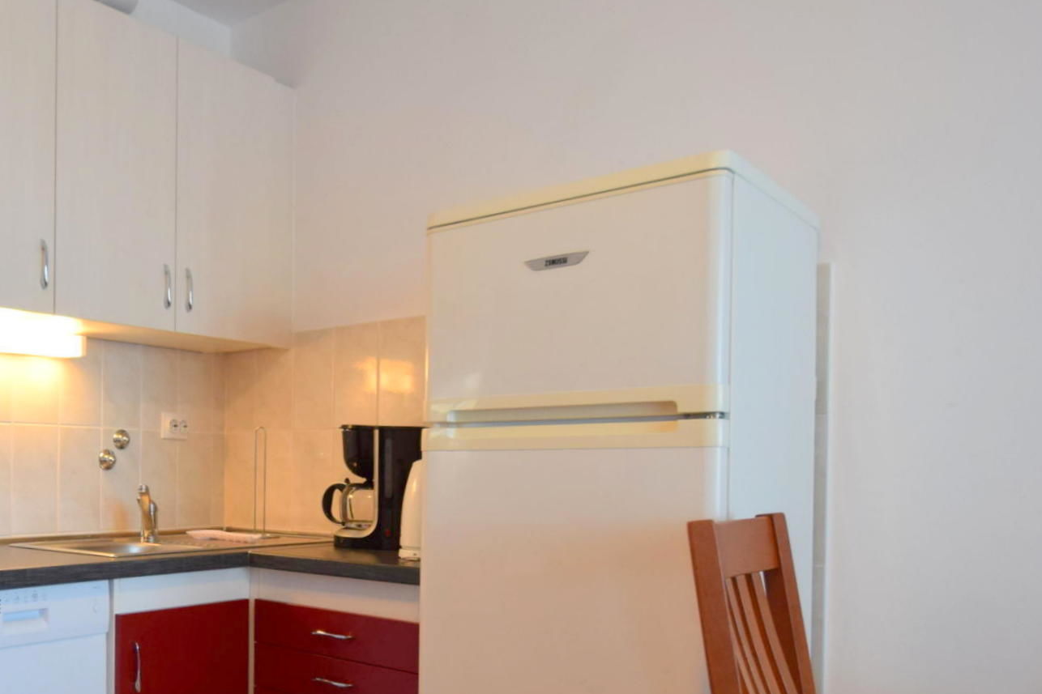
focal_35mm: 28
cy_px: 446
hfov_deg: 58.4
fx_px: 810
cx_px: 155
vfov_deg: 45.9
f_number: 4
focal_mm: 10
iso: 560
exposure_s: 1/60
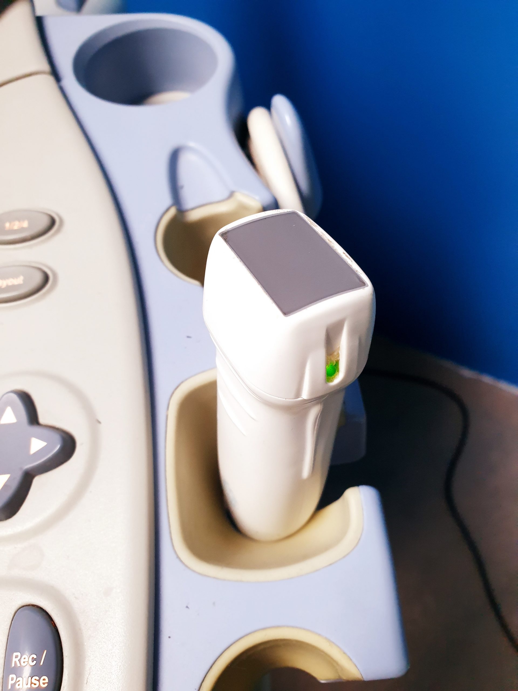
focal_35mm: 26
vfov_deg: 67.3
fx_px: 519
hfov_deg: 53.1
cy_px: 346
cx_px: 259
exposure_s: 1/50
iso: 250
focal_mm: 4.3
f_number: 2.4
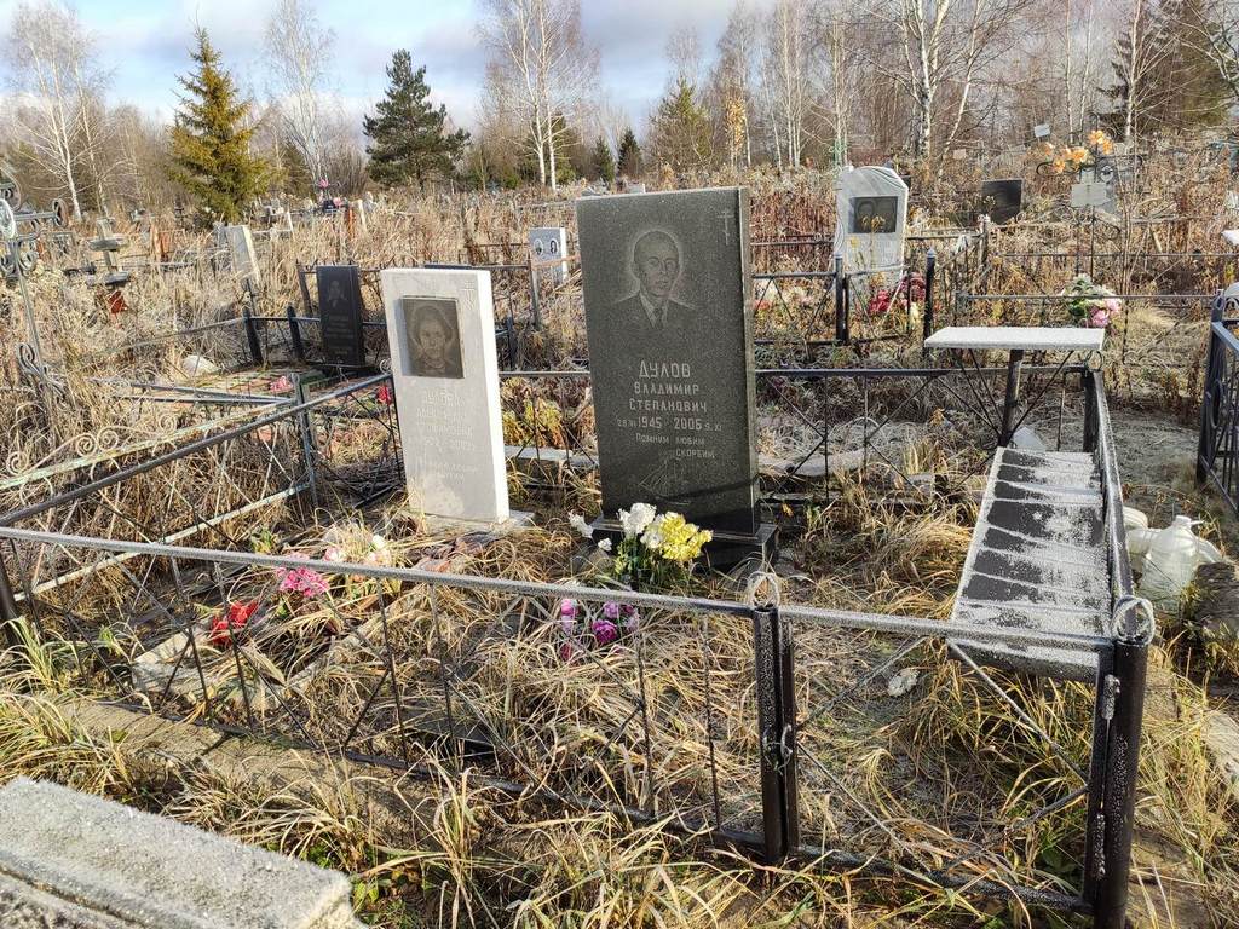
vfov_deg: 53.1
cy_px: 464
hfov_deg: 67.3
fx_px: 931
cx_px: 620
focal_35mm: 26
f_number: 1.75
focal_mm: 4.77
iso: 112
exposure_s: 1/856
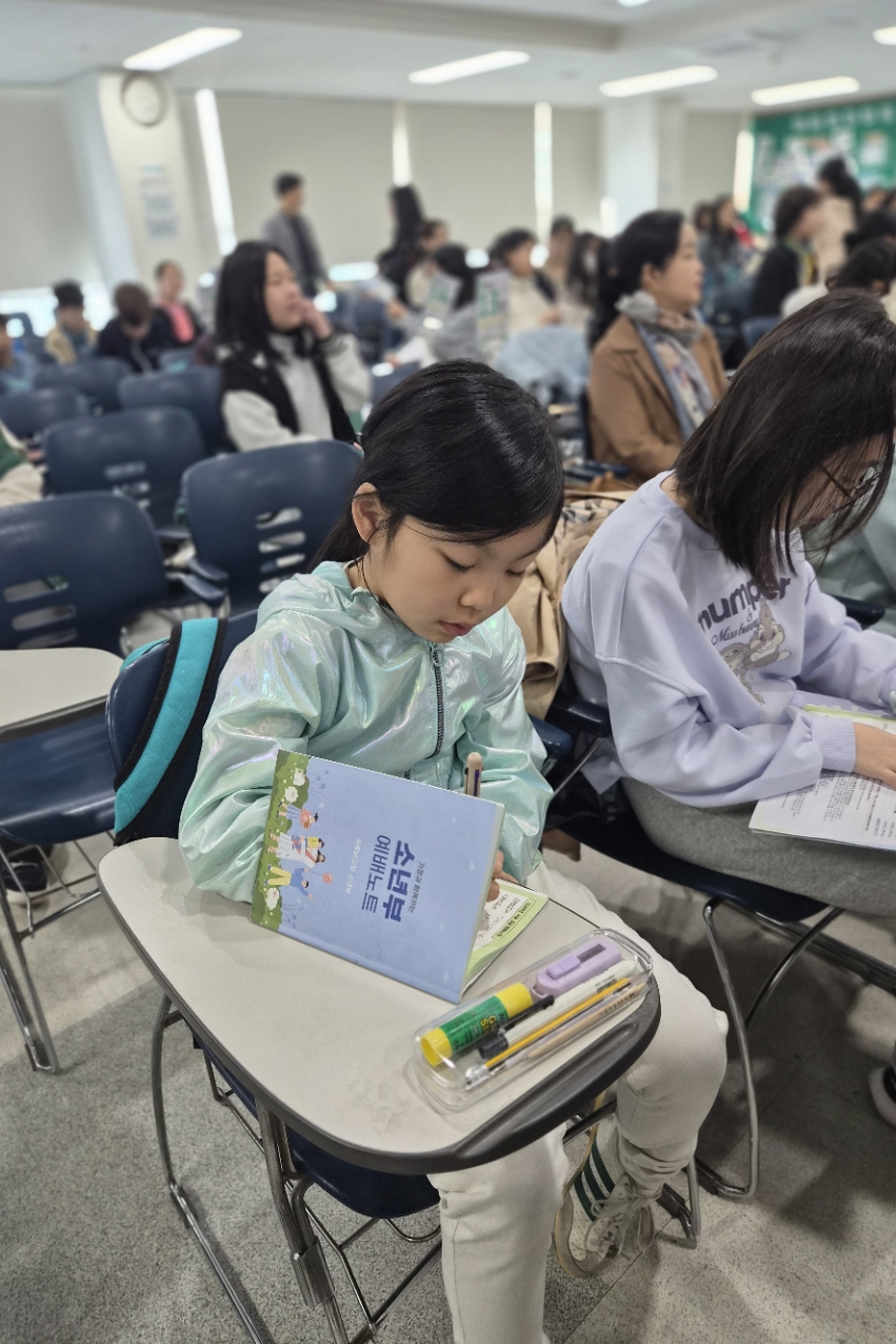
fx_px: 896
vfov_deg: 73.7
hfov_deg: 53.1
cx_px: 435
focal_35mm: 24
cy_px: 671
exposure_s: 1/120
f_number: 1.8
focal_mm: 5.4
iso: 200
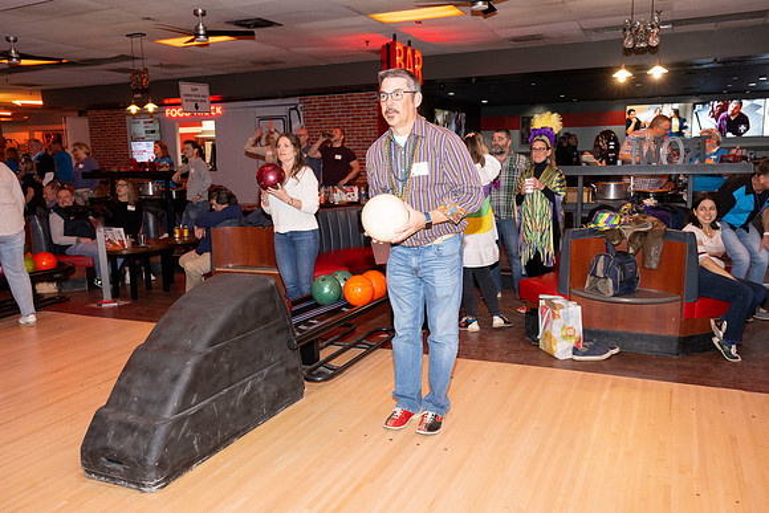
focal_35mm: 30
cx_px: 384
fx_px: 641
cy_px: 256
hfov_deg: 61.9
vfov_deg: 43.6
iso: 2000
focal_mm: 30
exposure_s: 1/100
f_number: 5.6
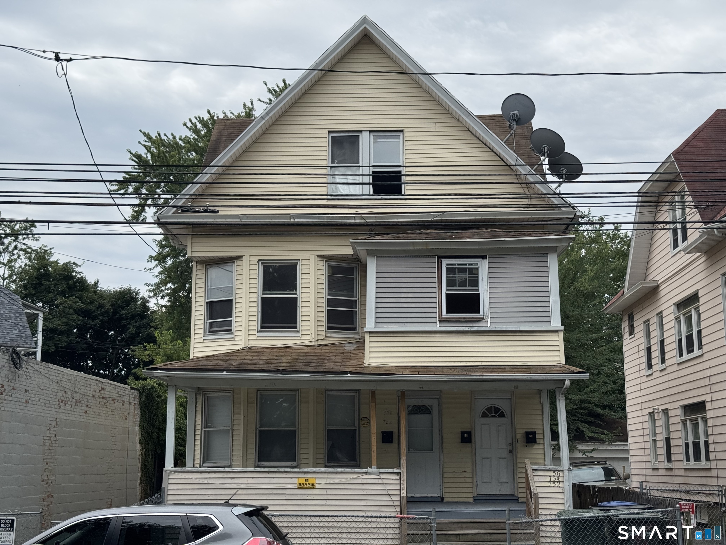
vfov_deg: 30.3
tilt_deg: +10.8
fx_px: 1007
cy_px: 272
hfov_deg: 39.7
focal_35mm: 48
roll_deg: +0.4
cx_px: 363
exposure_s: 1/3096
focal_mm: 6.76
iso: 64
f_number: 1.78
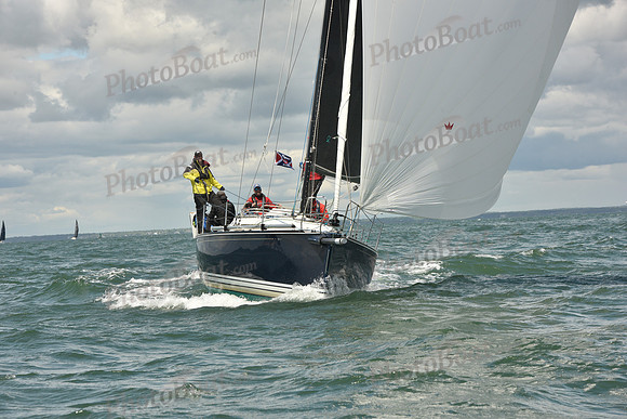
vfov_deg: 10.2
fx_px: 2352
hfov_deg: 15.2
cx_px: 314
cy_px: 210
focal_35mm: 135
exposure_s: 1/800
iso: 320
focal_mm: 135
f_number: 11
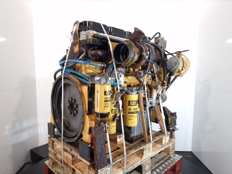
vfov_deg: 56.8
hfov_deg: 71.6
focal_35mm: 24
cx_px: 114
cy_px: 90
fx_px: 161
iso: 100
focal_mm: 6.4
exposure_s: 1/50
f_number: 1.8
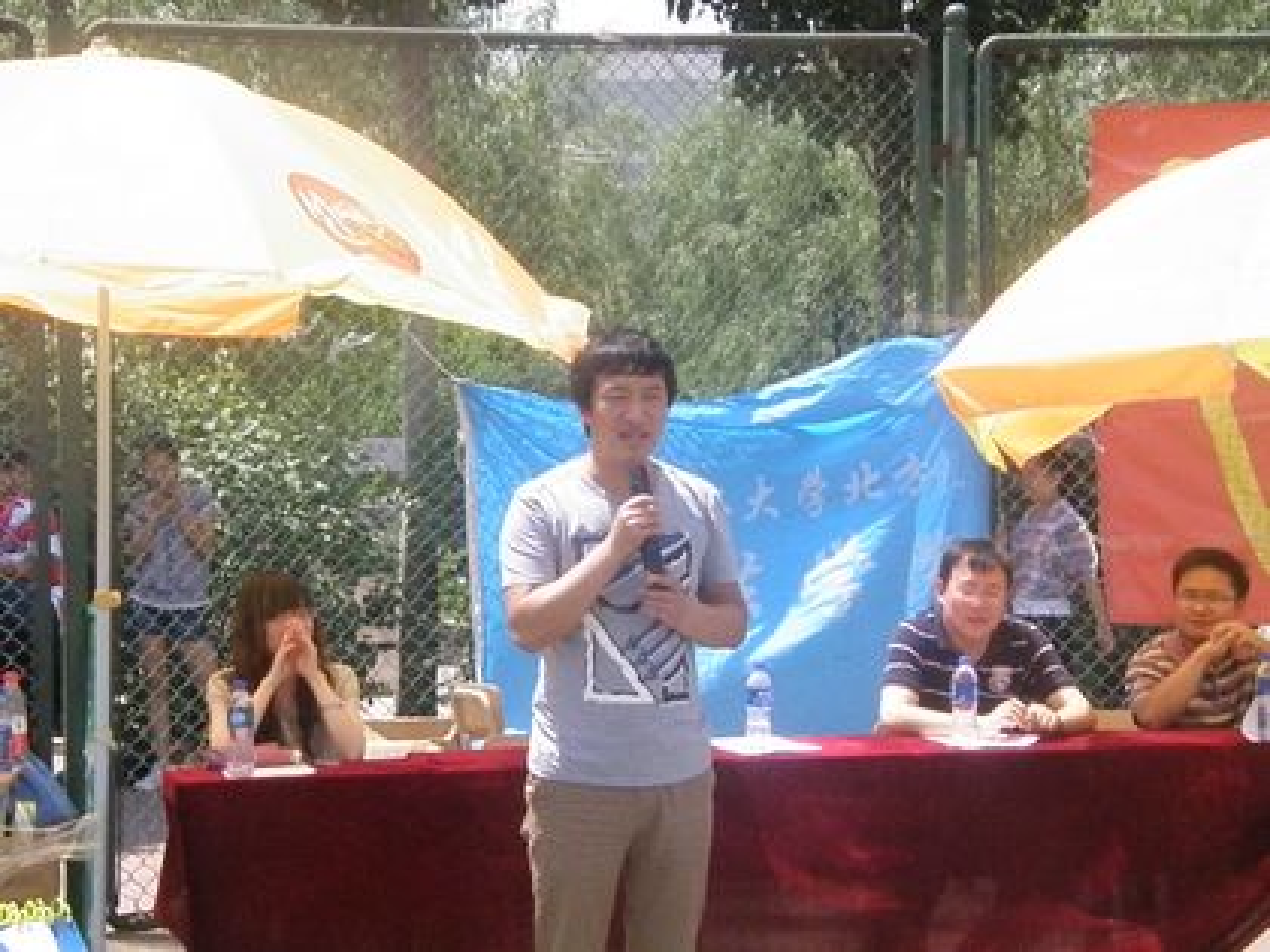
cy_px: 476
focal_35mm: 75
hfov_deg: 26.0
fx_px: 2752
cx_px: 635
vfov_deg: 19.6
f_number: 8
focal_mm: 13.38
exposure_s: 1/2000
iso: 1600
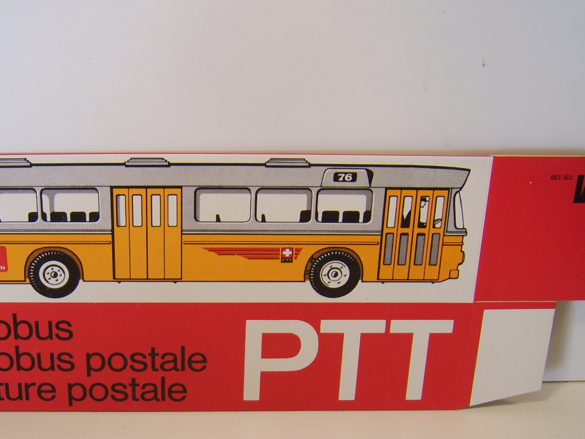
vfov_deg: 28.3
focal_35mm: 51
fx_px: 862
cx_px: 187
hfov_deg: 37.0
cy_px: 309
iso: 71
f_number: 2.7
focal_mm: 8.13
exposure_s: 1/92
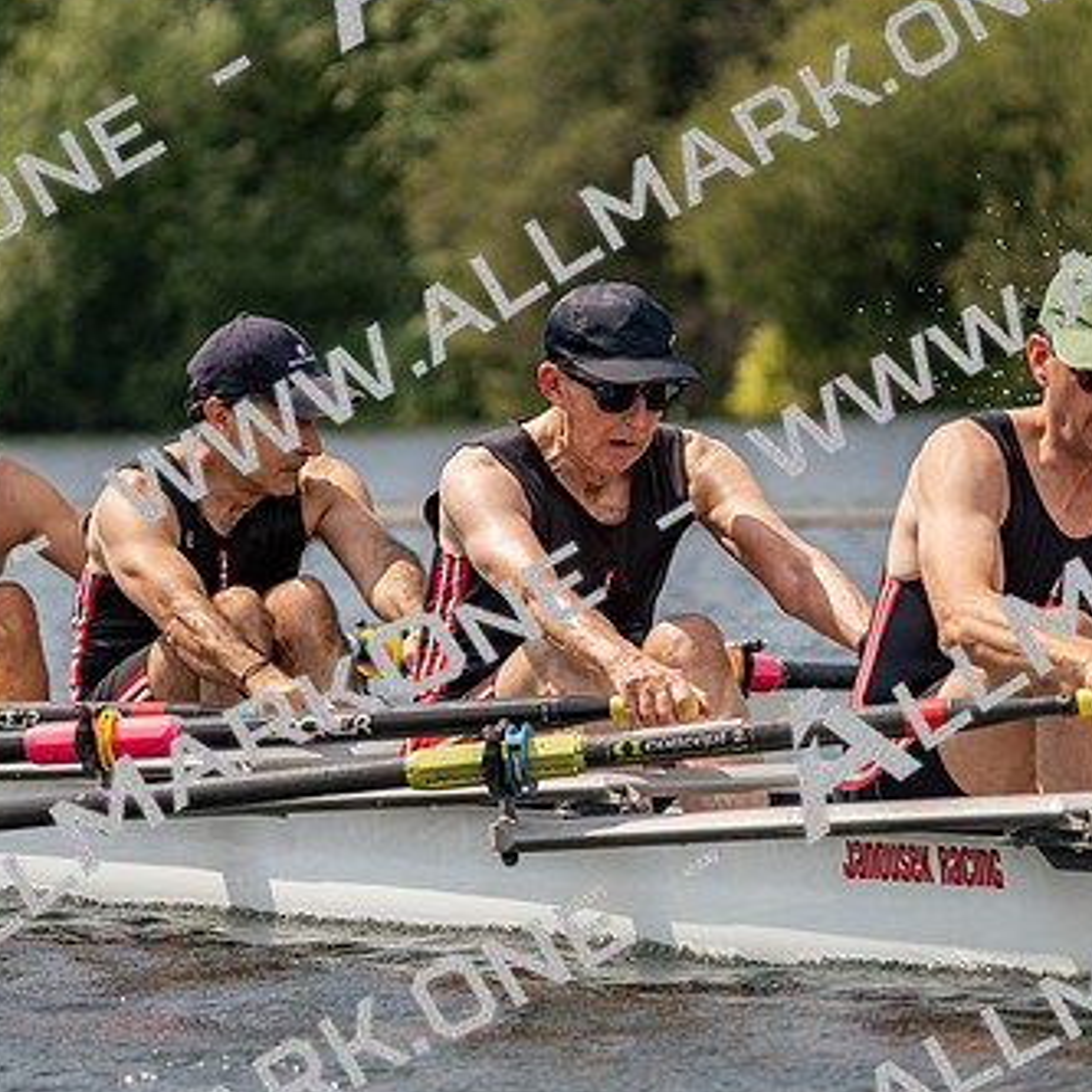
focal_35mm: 296
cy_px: 533
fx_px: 10564
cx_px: 508
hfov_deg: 5.9
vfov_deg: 5.9
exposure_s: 1/1600
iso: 200
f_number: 5.6
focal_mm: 200
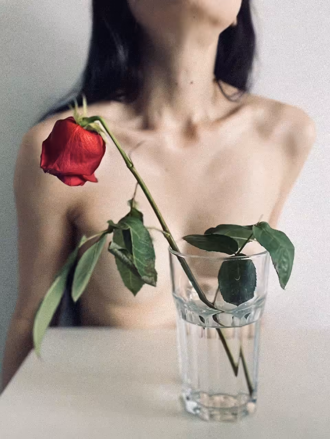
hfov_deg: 46.8
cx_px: 165
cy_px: 220
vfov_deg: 60.0
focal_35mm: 30
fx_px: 381
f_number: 2.2
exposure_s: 1/60
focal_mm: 2.71
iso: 125
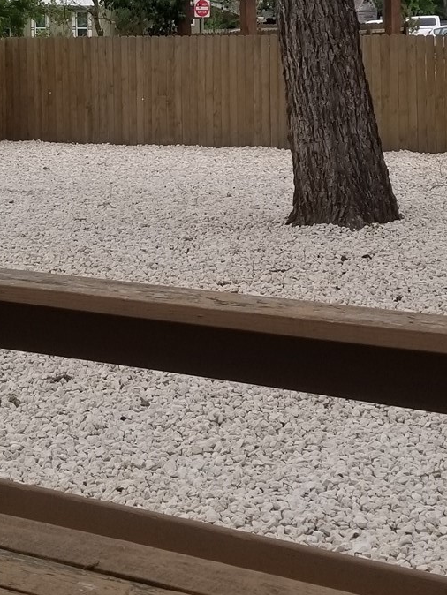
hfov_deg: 18.6
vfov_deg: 24.1
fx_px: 1359
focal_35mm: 79
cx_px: 157
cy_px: 67
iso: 50
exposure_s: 1/594
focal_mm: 4.25
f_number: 1.7
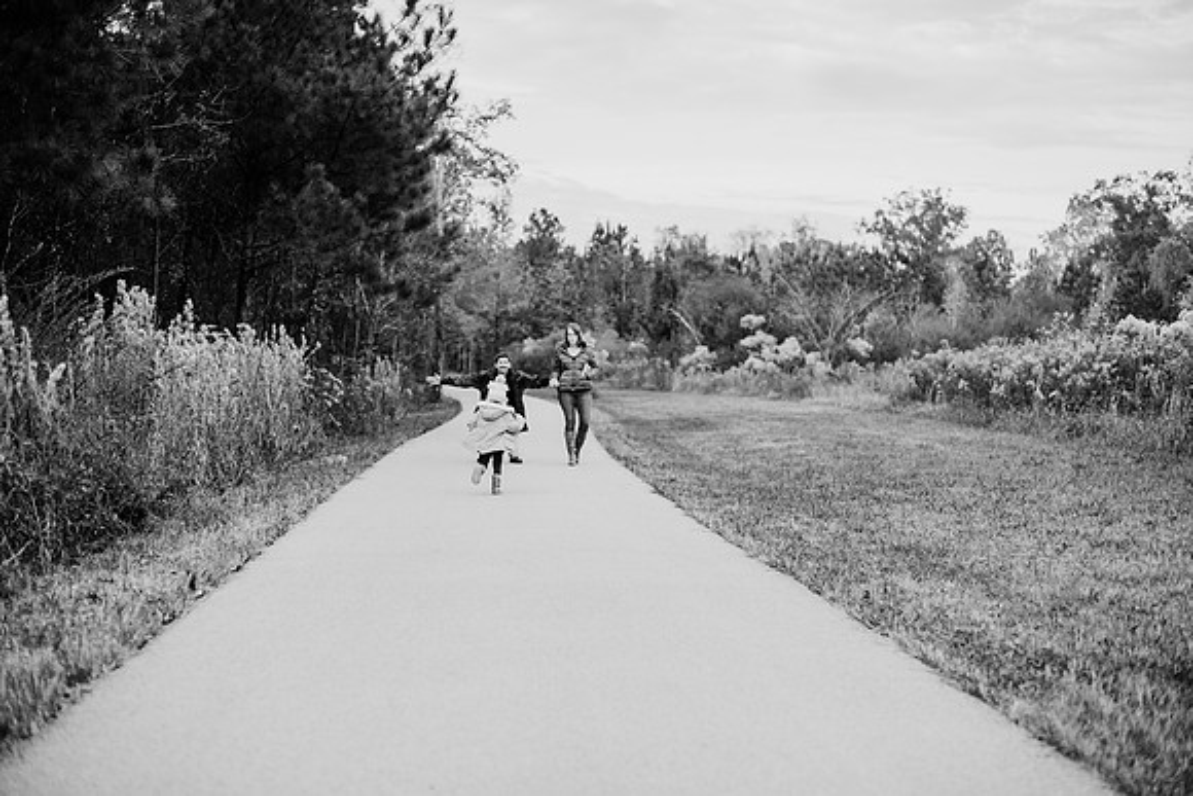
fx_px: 1657
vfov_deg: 27.0
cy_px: 398
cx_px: 596
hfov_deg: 39.6
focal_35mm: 50
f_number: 2.2
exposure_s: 1/800
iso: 320
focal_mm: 50
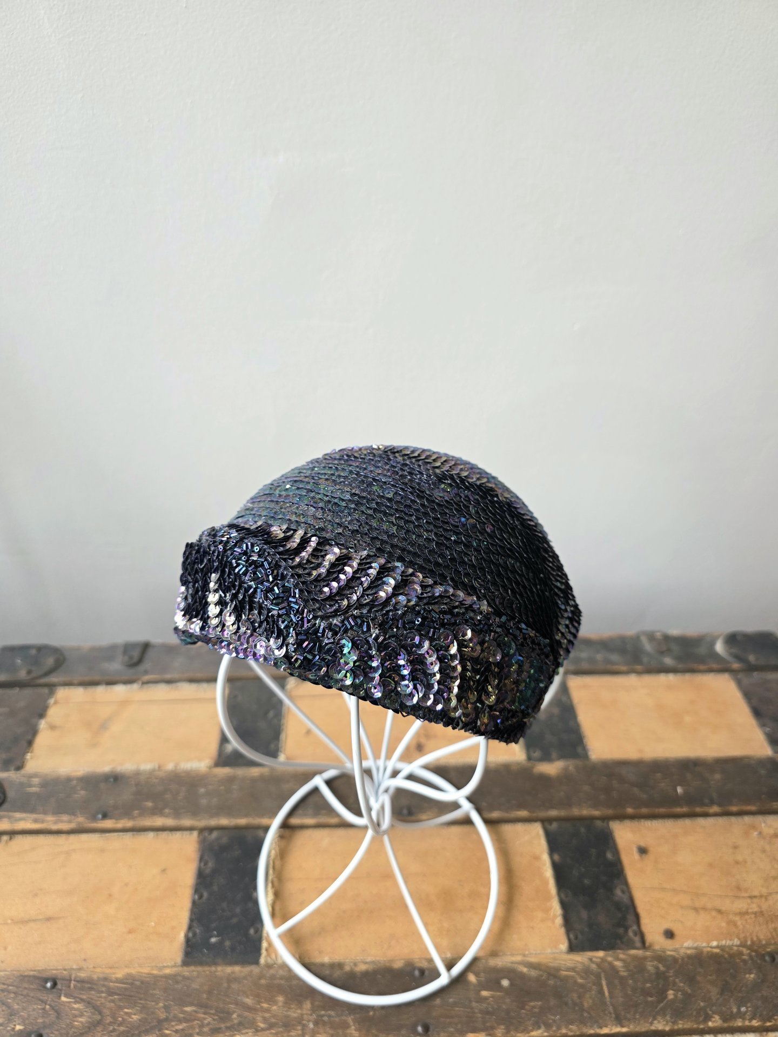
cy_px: 518
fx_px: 689
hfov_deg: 58.9
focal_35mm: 23
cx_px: 389
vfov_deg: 73.9
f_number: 1.7
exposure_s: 1/120
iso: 100
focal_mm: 6.3
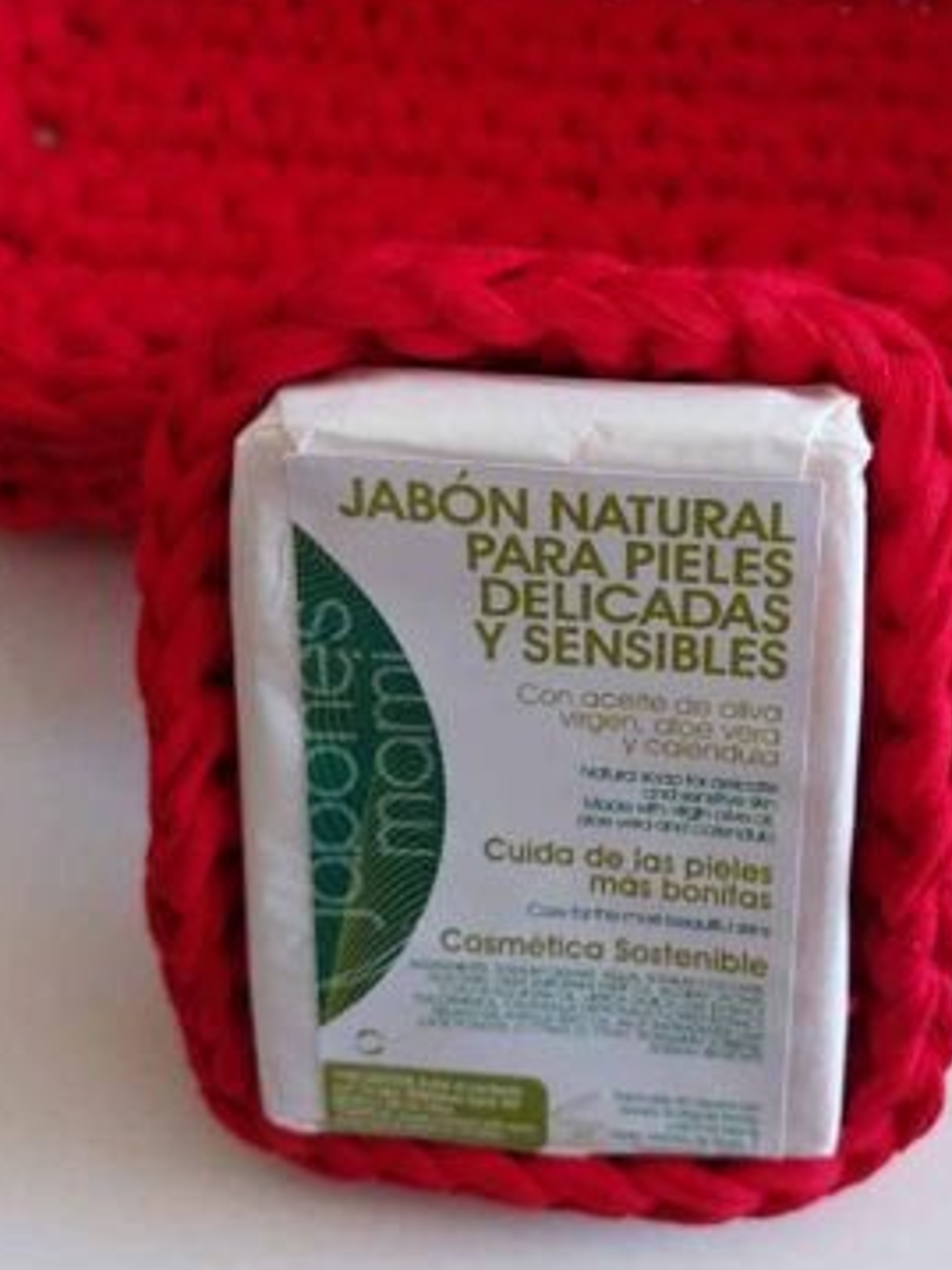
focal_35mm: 49
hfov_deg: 29.5
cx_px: 609
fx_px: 1798
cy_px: 568
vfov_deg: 38.9
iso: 400
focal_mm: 5.23
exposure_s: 1/50
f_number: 1.8
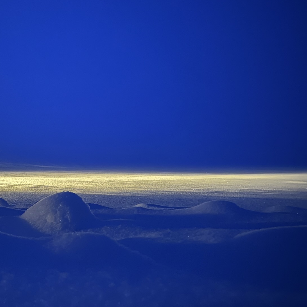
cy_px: 133
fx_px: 401
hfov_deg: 39.9
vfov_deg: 41.8
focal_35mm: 40
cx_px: 54
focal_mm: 6.86
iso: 2000
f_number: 1.78
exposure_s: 1/5
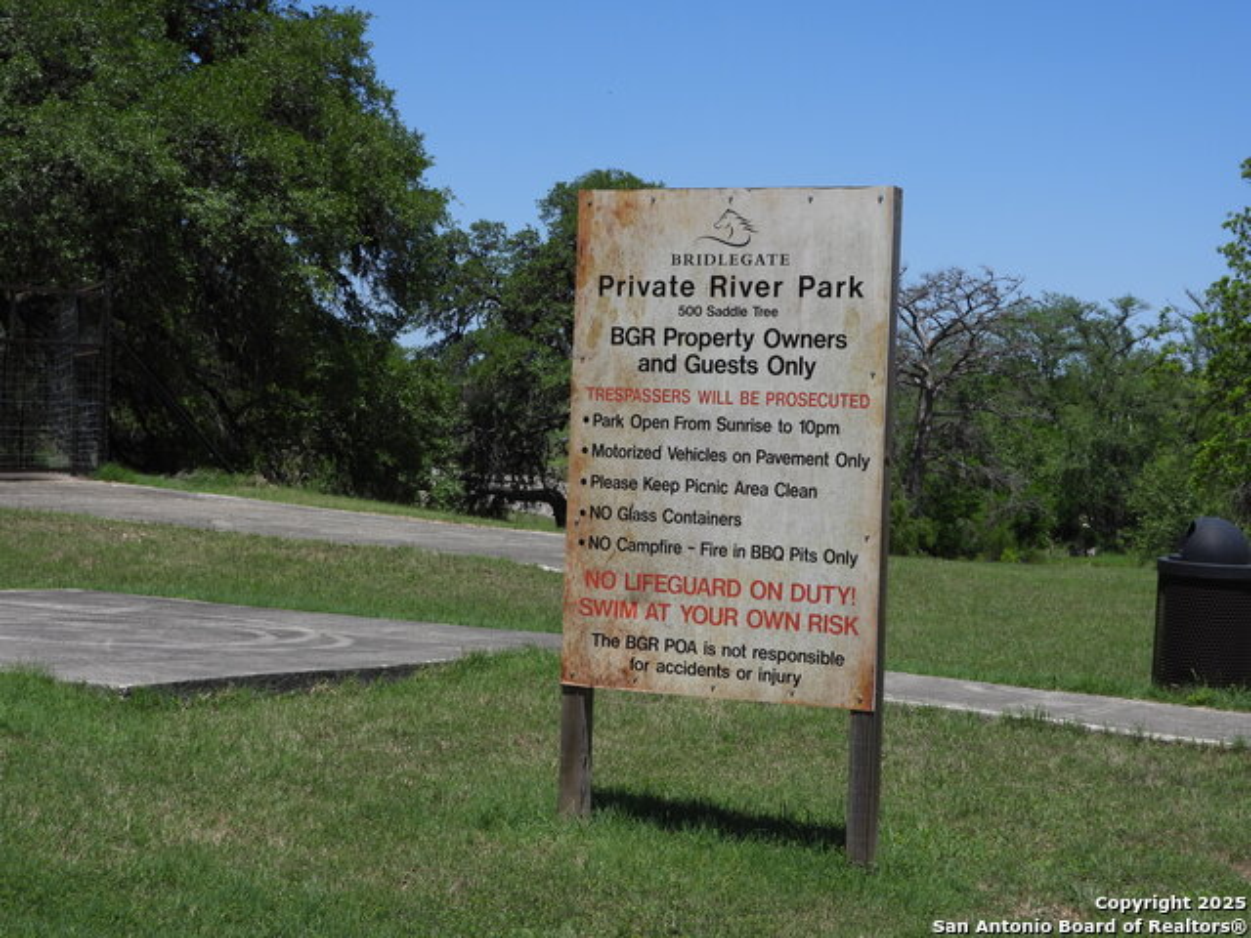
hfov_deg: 29.8
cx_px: 626
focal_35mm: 65
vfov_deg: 22.6
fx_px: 2349
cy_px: 469
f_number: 4
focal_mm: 11.7
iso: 100
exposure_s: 1/1600
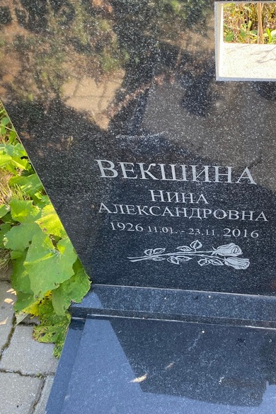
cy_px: 202
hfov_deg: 35.3
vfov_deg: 51.9
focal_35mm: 37
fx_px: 425
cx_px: 198
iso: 32
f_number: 1.8
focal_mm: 4.25
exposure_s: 1/148
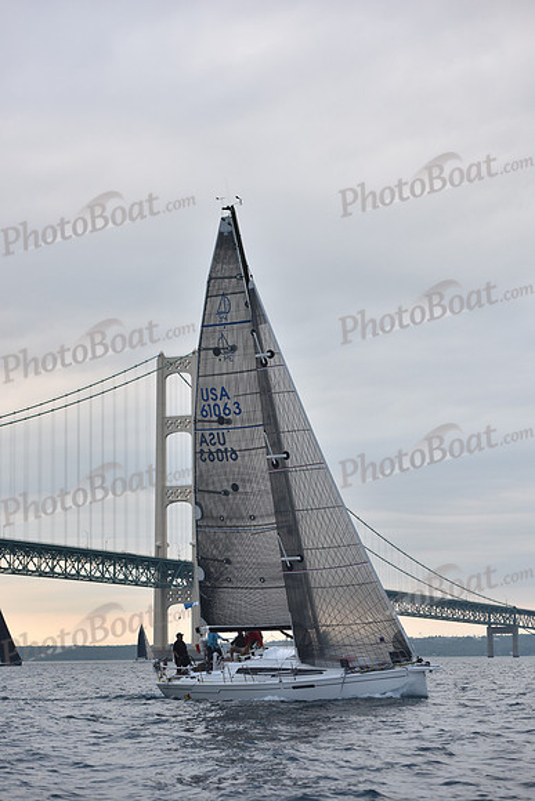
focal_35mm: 90
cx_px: 268
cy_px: 400
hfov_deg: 15.2
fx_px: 2005
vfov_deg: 22.6
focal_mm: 90
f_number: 5
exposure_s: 1/640
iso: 500
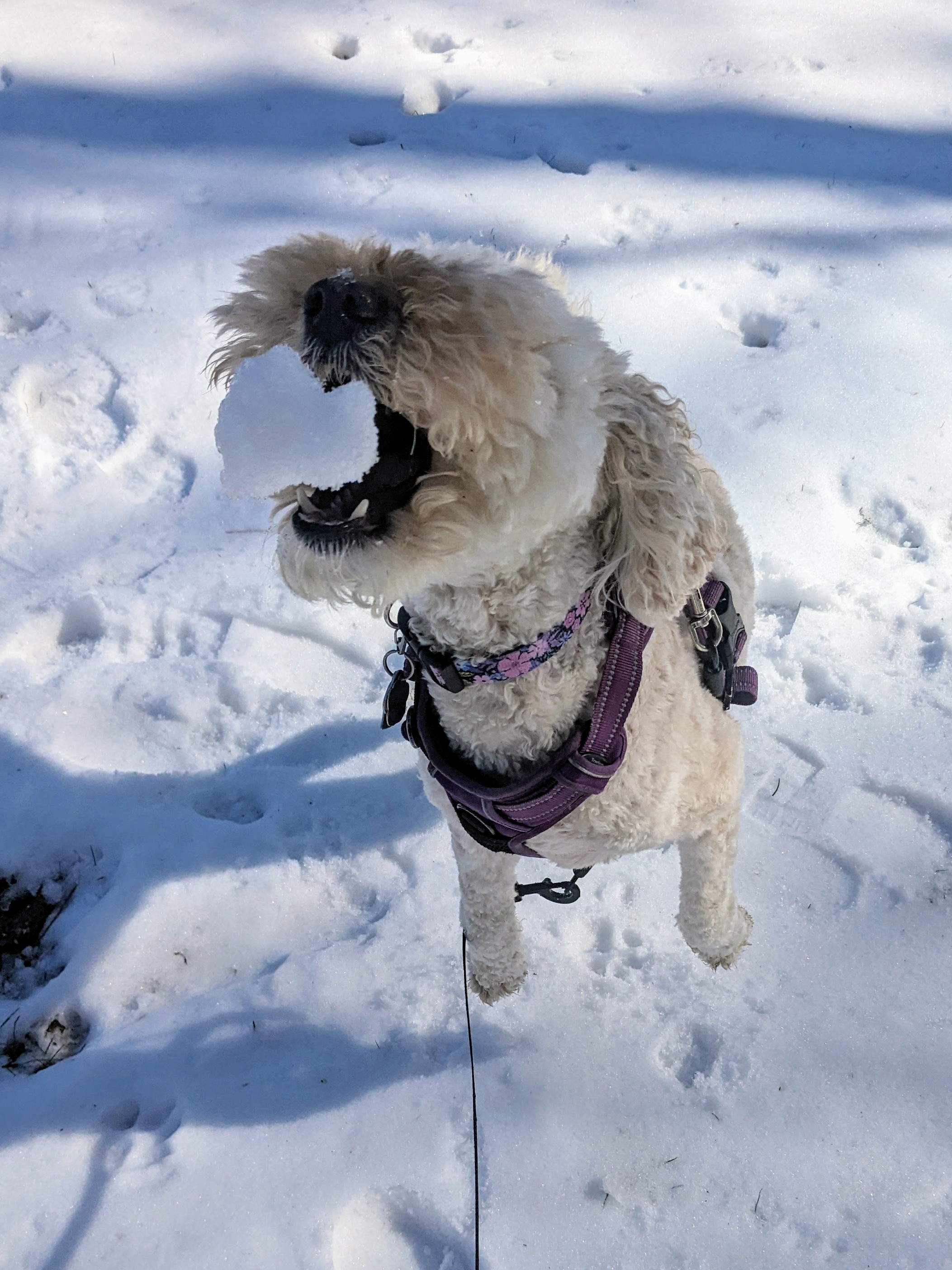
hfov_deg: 51.3
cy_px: 635
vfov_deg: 65.3
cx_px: 476
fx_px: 991
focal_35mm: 27
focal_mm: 4.38
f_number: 1.73
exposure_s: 1/3344
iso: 57
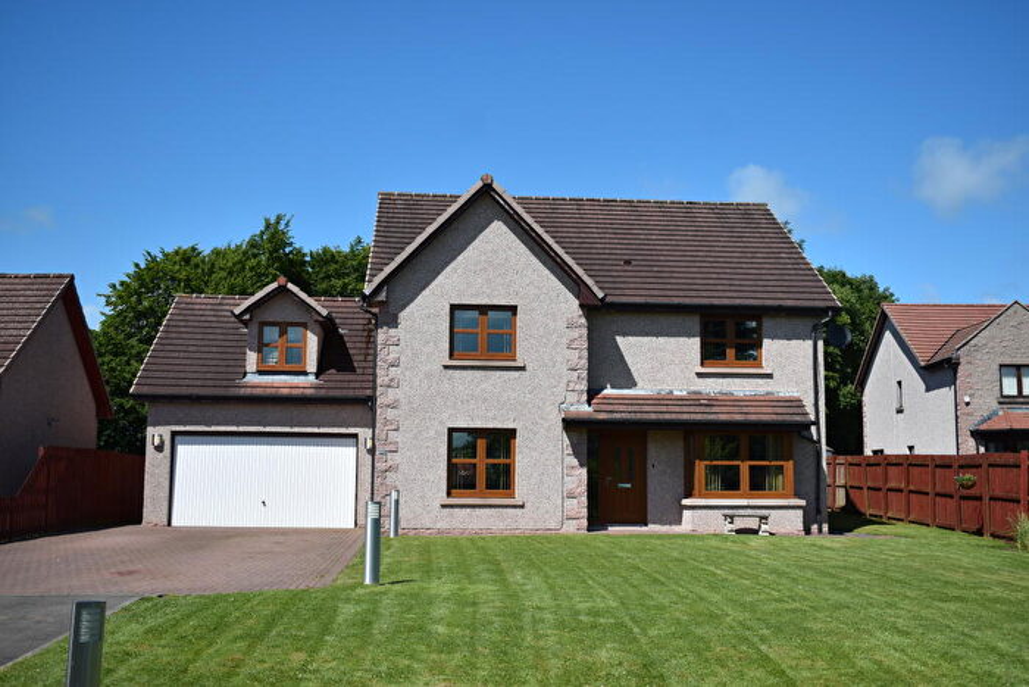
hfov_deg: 51.3
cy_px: 344
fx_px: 1072
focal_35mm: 38
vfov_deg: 35.5
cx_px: 514
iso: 100
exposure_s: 1/1000
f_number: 5
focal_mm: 25
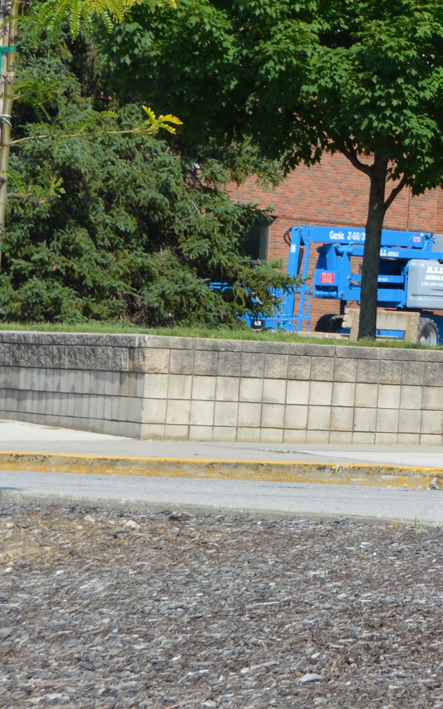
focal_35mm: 196
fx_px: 3786
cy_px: 12
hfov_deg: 6.4
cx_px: 975
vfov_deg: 10.6
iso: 100
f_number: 8
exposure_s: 1/250
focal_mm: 38
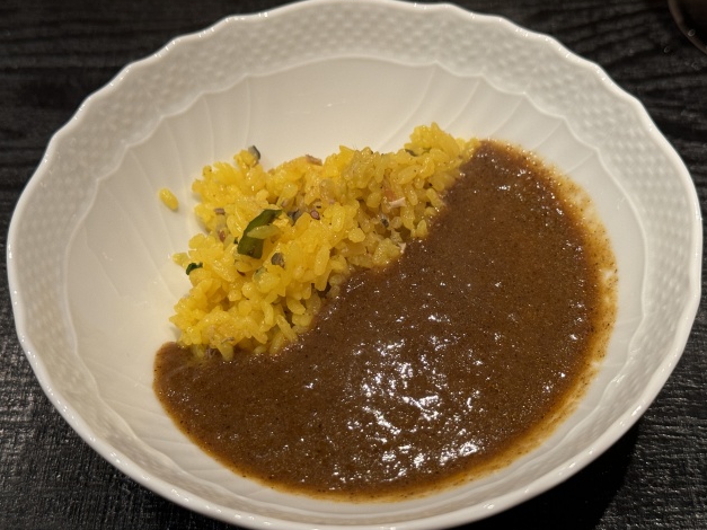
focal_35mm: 49
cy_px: 265
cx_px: 360
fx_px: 1001
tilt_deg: -51.4
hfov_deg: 38.9
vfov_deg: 29.7
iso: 200
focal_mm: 6.76
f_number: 1.78
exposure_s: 1/50
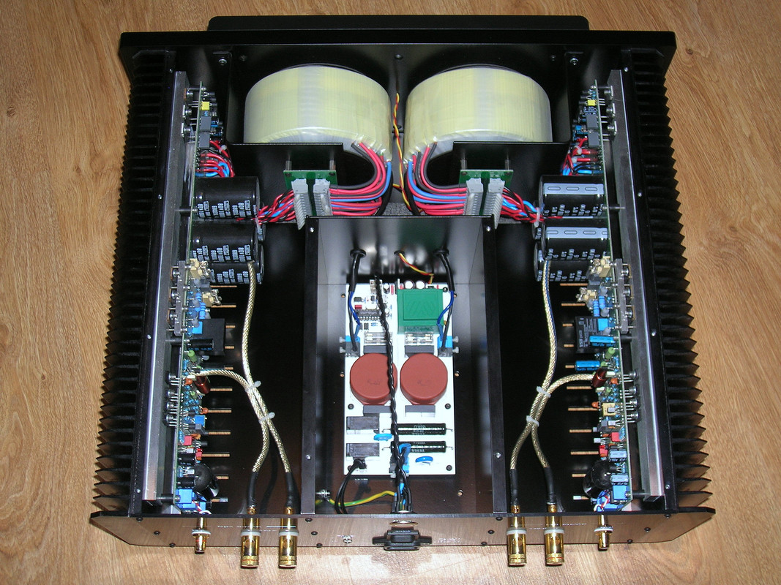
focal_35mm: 46
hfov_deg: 41.2
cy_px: 292
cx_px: 390
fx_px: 1038
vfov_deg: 31.5
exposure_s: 1/60.1
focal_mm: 7.7
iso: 50
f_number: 3.2
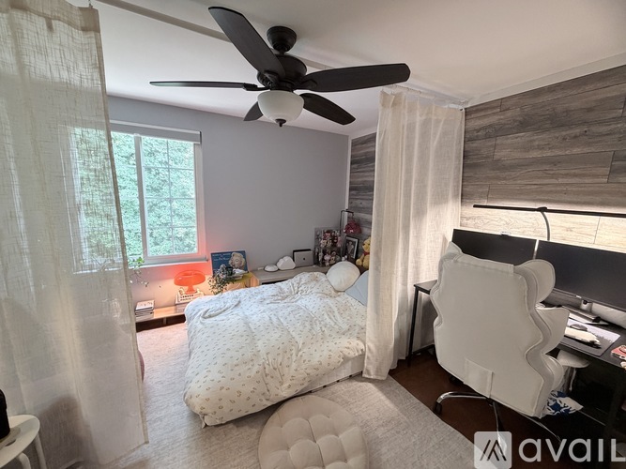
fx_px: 253
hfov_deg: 102.1
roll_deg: -1.4
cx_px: 313
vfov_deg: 85.7
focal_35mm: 14
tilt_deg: -9.0
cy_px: 234
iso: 320
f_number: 2.2
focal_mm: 2.22
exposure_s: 1/70
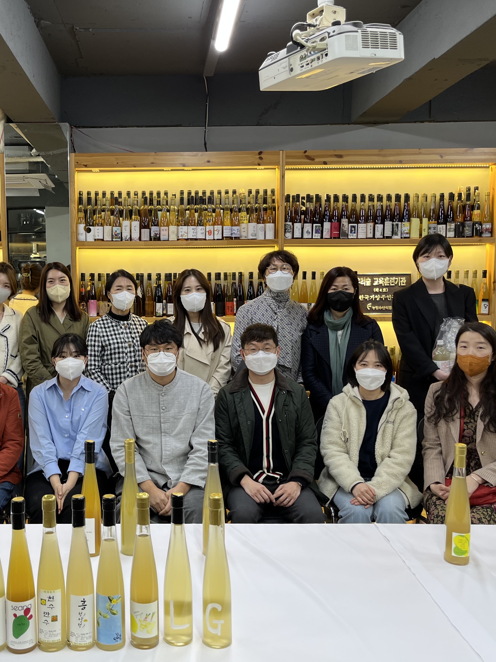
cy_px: 333
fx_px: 669
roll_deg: +0.8
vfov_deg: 52.6
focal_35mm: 35
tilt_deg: -5.1
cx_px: 138
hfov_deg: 39.8
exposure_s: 1/60
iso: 64
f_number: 1.6
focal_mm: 5.1
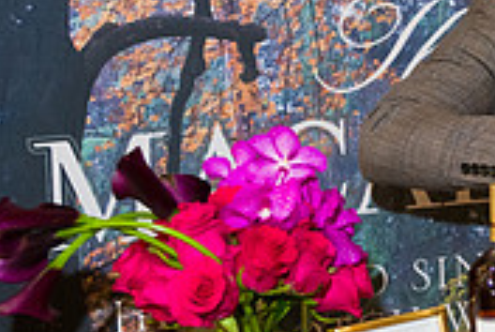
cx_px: 630
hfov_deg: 18.7
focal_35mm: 102
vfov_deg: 13.4
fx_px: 1405
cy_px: 60
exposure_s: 1/125
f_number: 3.2
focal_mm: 31
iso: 1600
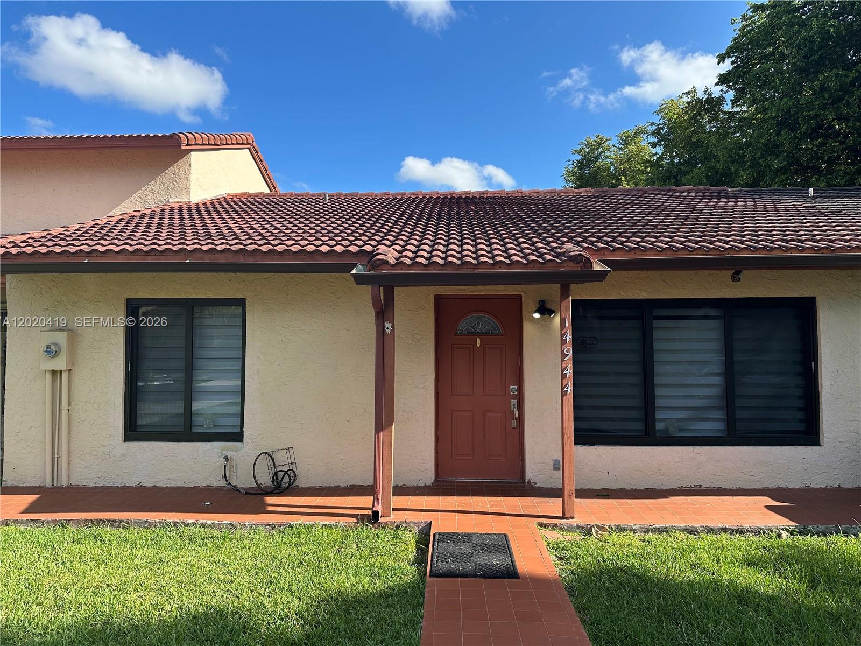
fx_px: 597
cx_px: 430
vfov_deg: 56.8
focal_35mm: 24
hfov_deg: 71.6
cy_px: 323
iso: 80
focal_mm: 6.86
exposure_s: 1/1779
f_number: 1.78
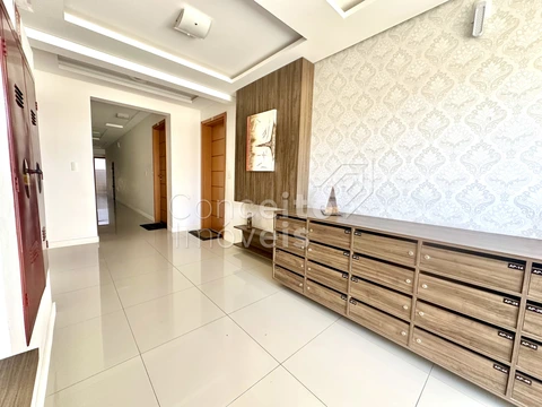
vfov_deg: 85.7
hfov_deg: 102.1
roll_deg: -1.7
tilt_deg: -5.2
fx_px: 219
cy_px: 204
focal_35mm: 14
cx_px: 271
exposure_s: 1/99
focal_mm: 2.22
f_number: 2.2
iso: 250
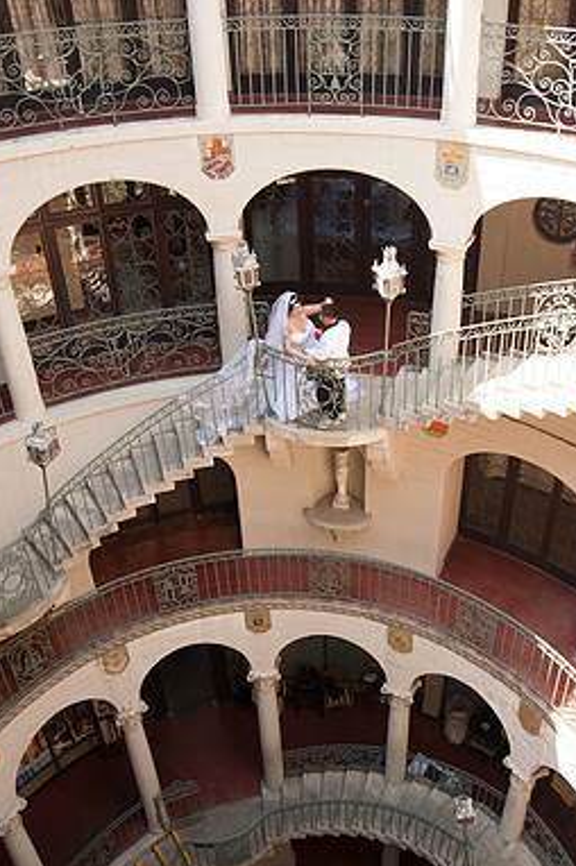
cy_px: 419
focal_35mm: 33
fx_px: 793
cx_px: 319
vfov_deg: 57.3
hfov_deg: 39.9
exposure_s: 1/125
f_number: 5.6
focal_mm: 28
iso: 250
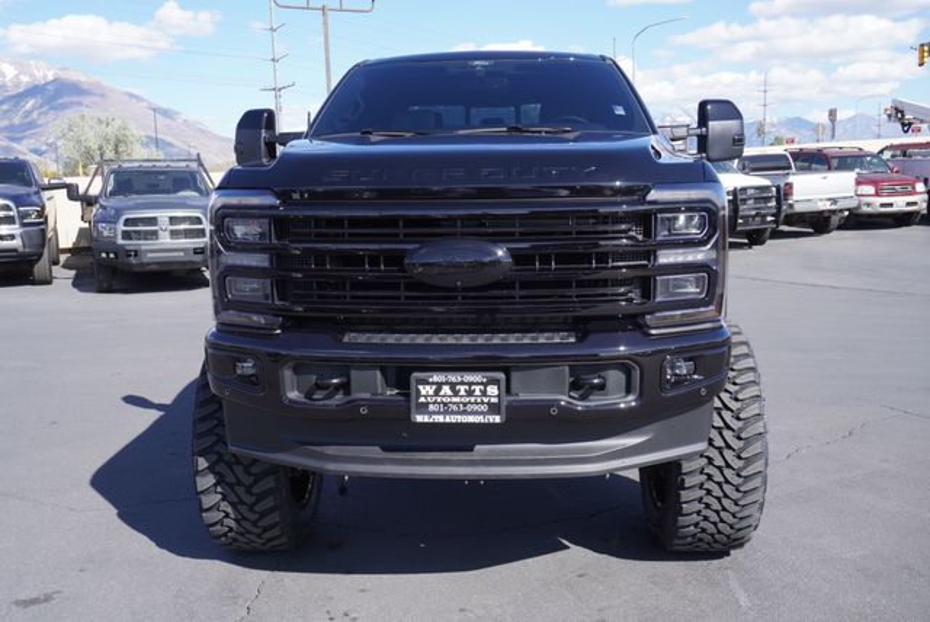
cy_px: 311
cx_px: 465
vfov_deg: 38.4
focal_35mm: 34
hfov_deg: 55.1
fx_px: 892
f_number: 7.1
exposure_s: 1/160
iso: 100
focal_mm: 23
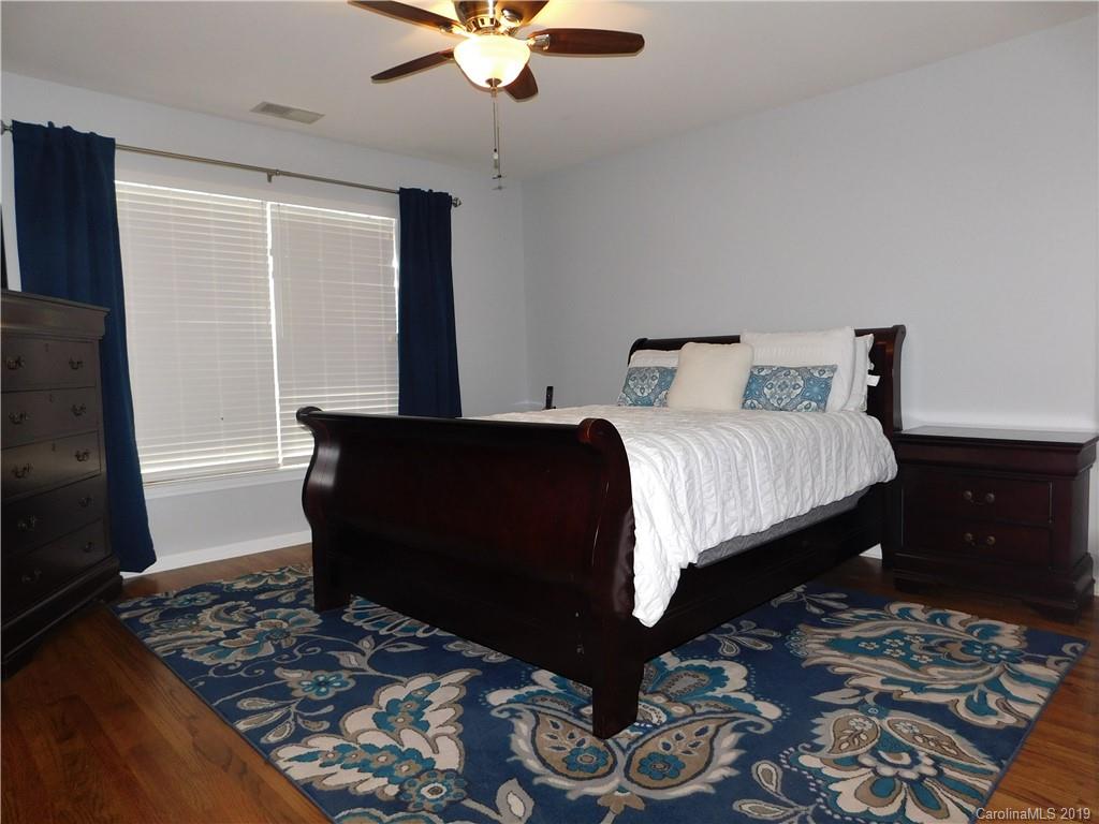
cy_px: 412
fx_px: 730
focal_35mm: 23
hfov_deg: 73.9
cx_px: 550
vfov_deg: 58.9
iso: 200
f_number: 3
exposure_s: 1/30
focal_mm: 4
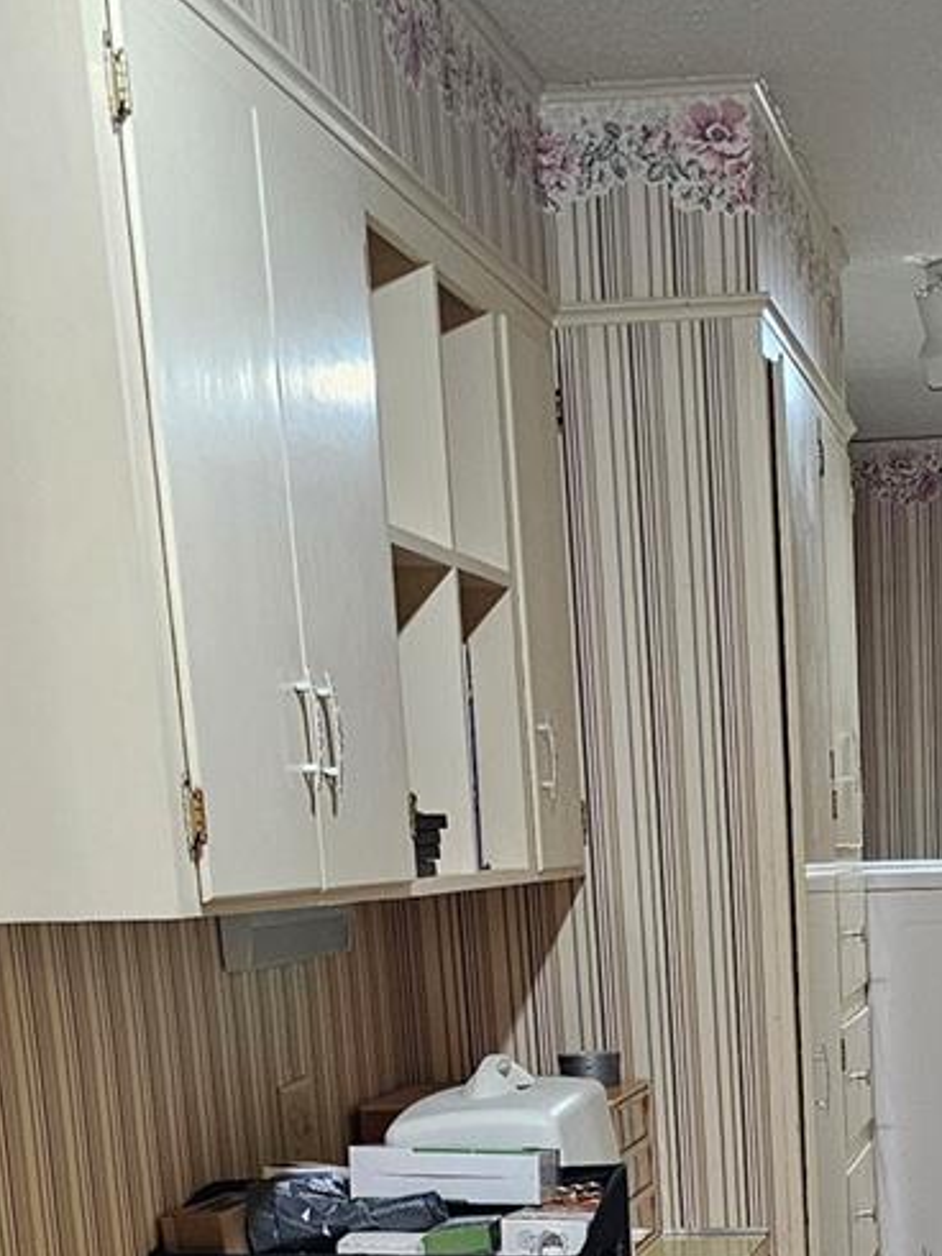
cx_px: 870
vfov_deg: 24.4
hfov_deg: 20.0
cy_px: 1525
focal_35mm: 72
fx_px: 2614
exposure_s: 1/60
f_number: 1.7
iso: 800
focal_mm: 6.3
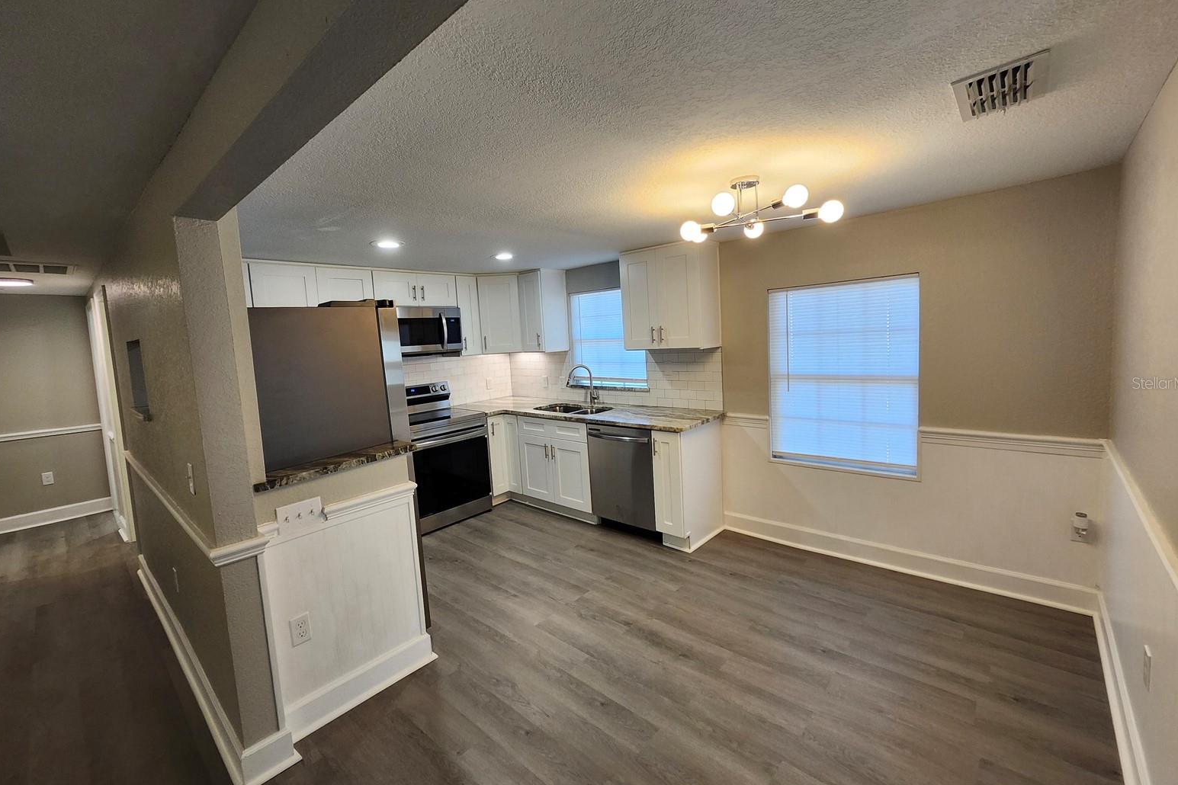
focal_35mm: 14
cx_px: 594
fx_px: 458
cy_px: 383
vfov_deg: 81.2
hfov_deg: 104.3
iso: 125
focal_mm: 1.74
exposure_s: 1/60
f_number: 2.2
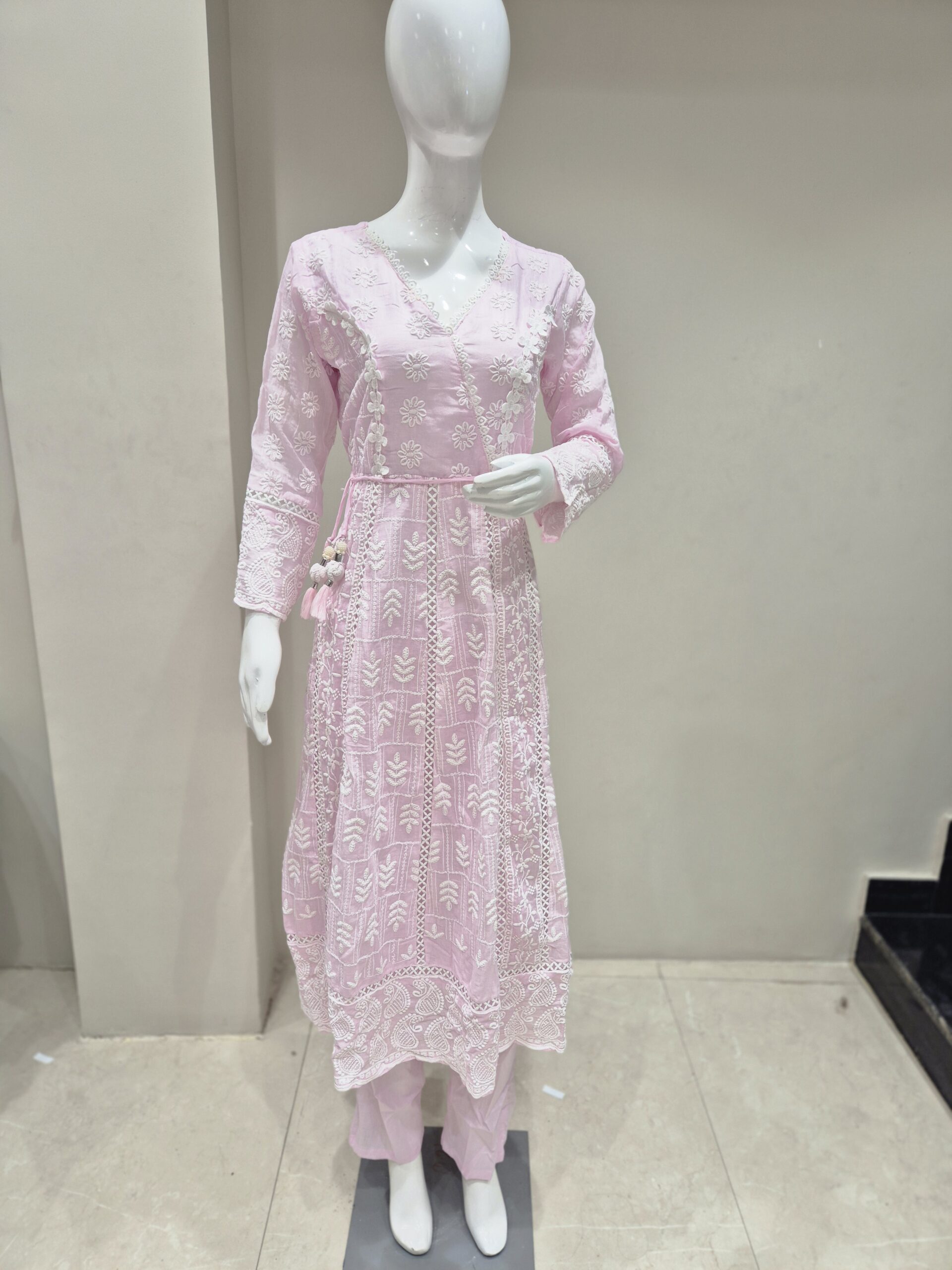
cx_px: 476
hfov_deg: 58.9
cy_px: 635
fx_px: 843
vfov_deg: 73.9
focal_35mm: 23
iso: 25
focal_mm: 5.4
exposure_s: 1/142
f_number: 1.8
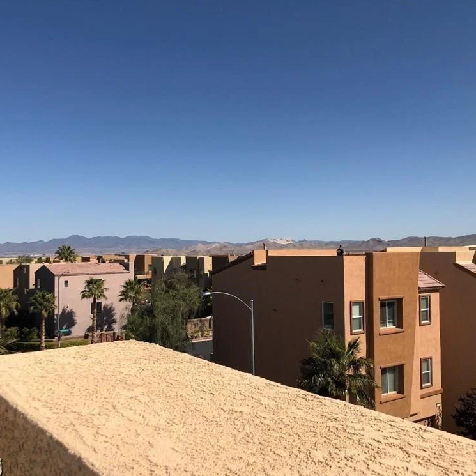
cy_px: 242
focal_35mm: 34
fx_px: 529
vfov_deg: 48.4
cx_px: 207
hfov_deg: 48.3
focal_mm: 3.99
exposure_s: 1/3436
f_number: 1.8
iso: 20
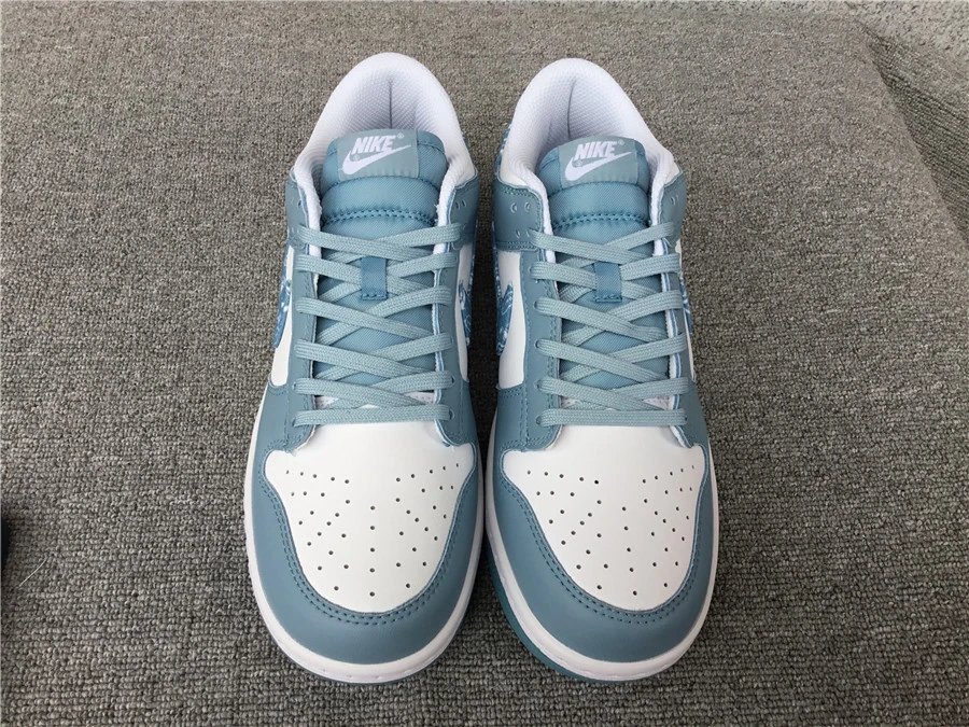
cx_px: 484
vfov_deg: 45.4
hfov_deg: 58.4
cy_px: 364
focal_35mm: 31
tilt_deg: -54.1
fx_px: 868
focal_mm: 3.3
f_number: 2.4
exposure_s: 1/157
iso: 25
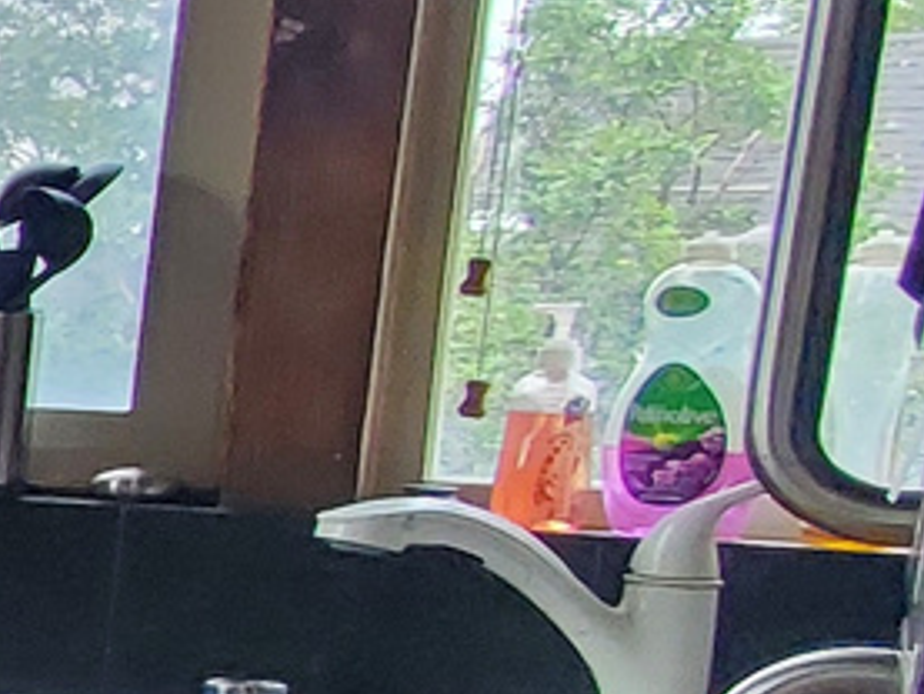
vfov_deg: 15.2
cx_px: -1991
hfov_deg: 10.8
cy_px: 654
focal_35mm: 96
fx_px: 2564
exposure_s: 1/120
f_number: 2.2
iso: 100
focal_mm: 1.8
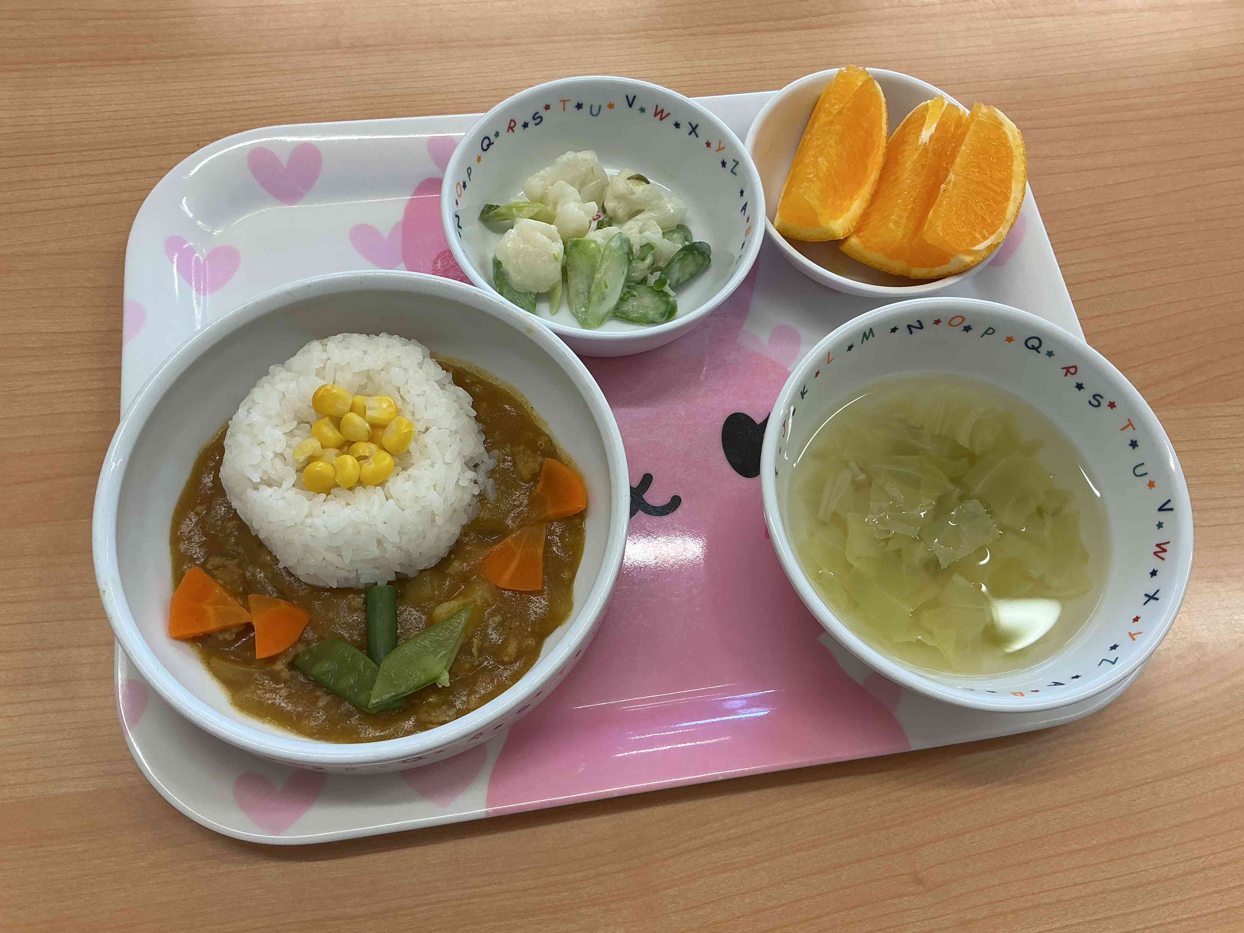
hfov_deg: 61.7
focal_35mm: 29
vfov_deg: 48.2
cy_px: 466
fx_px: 1042
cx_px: 622
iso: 20
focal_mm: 3
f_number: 1.8
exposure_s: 1/100
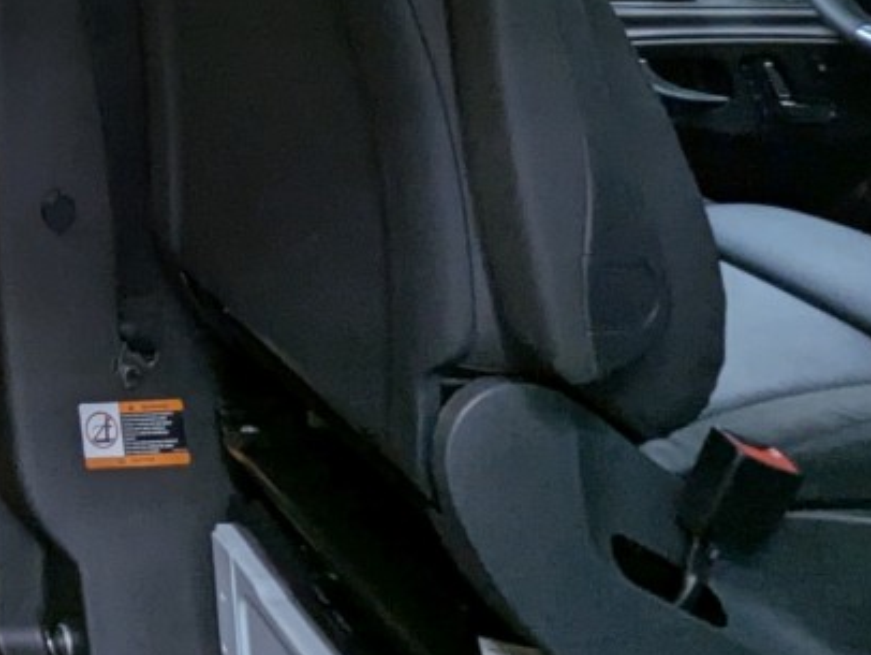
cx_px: -437
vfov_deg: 20.7
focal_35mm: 55
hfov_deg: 25.9
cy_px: -440
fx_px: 1385
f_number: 2.2
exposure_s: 1/35.6
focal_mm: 2.35
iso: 94
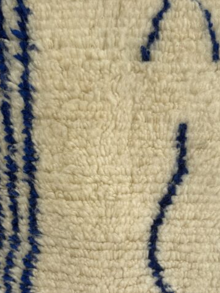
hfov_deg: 36.0
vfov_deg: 46.4
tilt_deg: -17.8
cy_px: 184
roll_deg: +0.0
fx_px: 339
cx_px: 116
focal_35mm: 40
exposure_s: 1/121
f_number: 1.78
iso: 64
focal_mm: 6.76
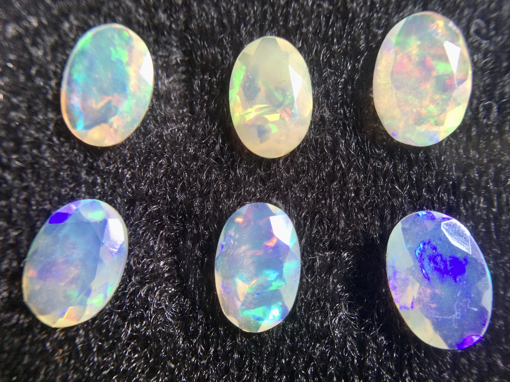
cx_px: 255
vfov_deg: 45.4
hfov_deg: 58.4
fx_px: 457
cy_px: 191
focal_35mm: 31
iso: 25
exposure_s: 1/33
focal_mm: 3.3
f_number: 2.4
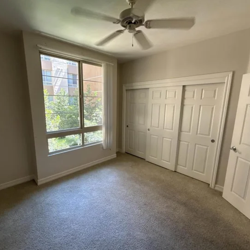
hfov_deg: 83.9
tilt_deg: -11.6
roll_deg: -0.9
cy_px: 128
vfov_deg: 84.0
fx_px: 139
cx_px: 117
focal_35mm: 17
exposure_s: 1/120
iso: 250
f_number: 2.2
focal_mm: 2.22
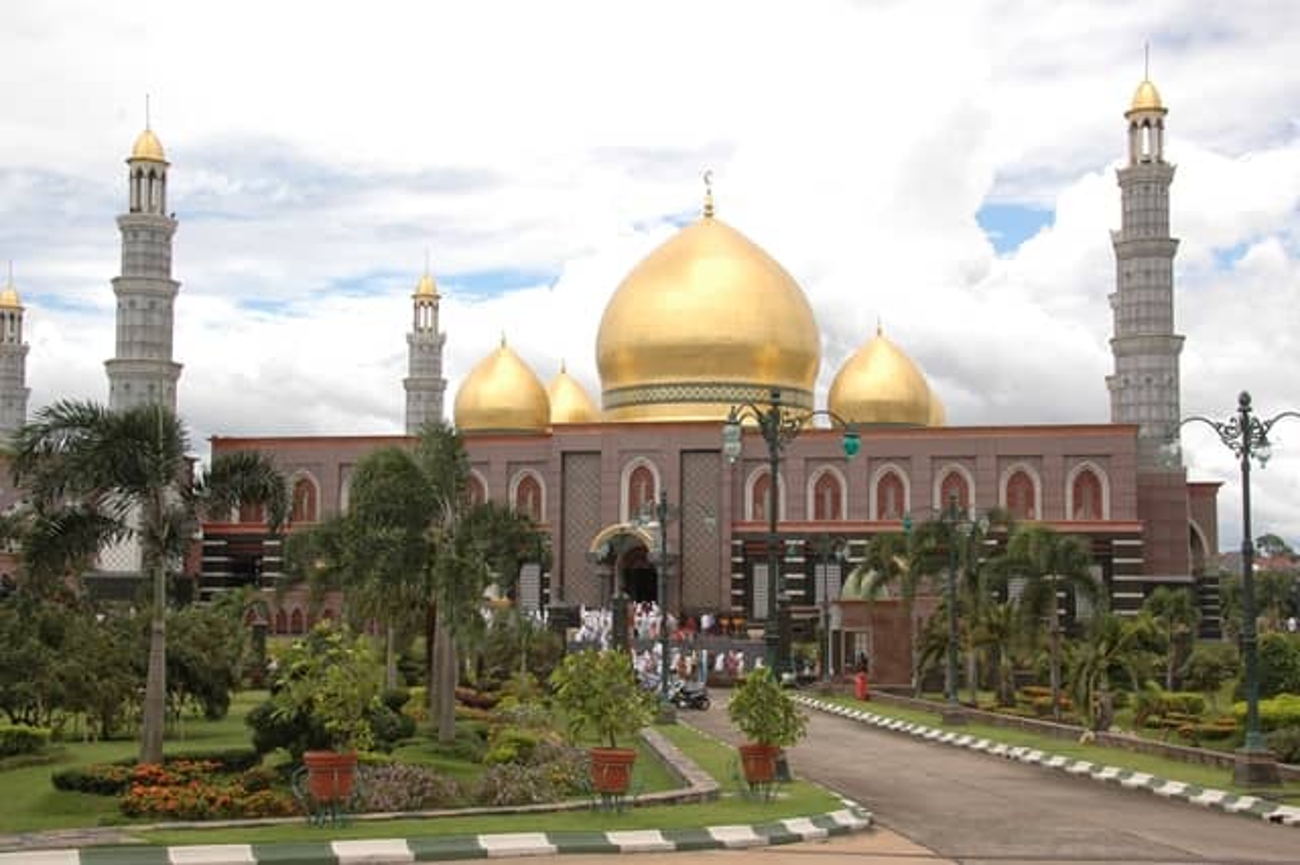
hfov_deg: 41.1
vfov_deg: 28.0
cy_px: 432
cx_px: 650
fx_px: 1732
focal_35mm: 48
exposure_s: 1/200
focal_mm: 32
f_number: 13
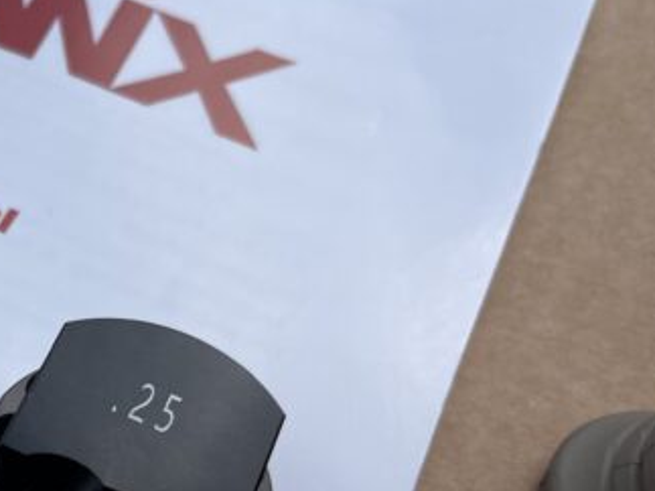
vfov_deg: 23.3
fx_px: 1173
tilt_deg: -57.8
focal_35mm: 62
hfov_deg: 27.5
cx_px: -126
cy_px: 390
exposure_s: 1/3922
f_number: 1.6
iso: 32
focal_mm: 5.1
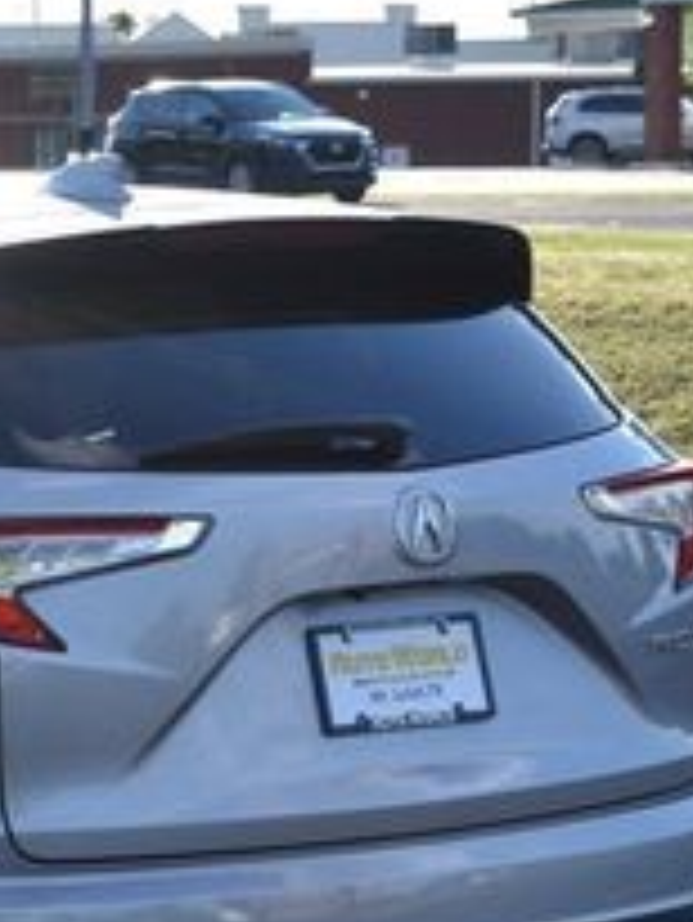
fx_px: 5040
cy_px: 821
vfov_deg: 10.4
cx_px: -148
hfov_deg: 7.8
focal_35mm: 189
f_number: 8
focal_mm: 42
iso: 200
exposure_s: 1/250
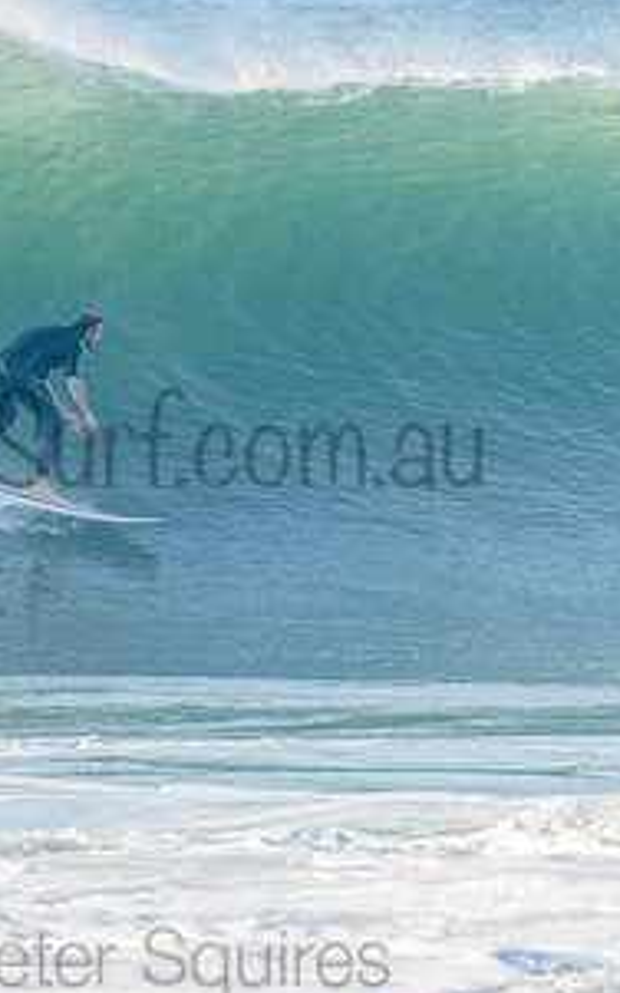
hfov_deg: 1.3
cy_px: 411
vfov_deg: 2.1
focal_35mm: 982
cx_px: 135
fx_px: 26561
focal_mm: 500
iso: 400
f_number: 5.6
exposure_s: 1/1600
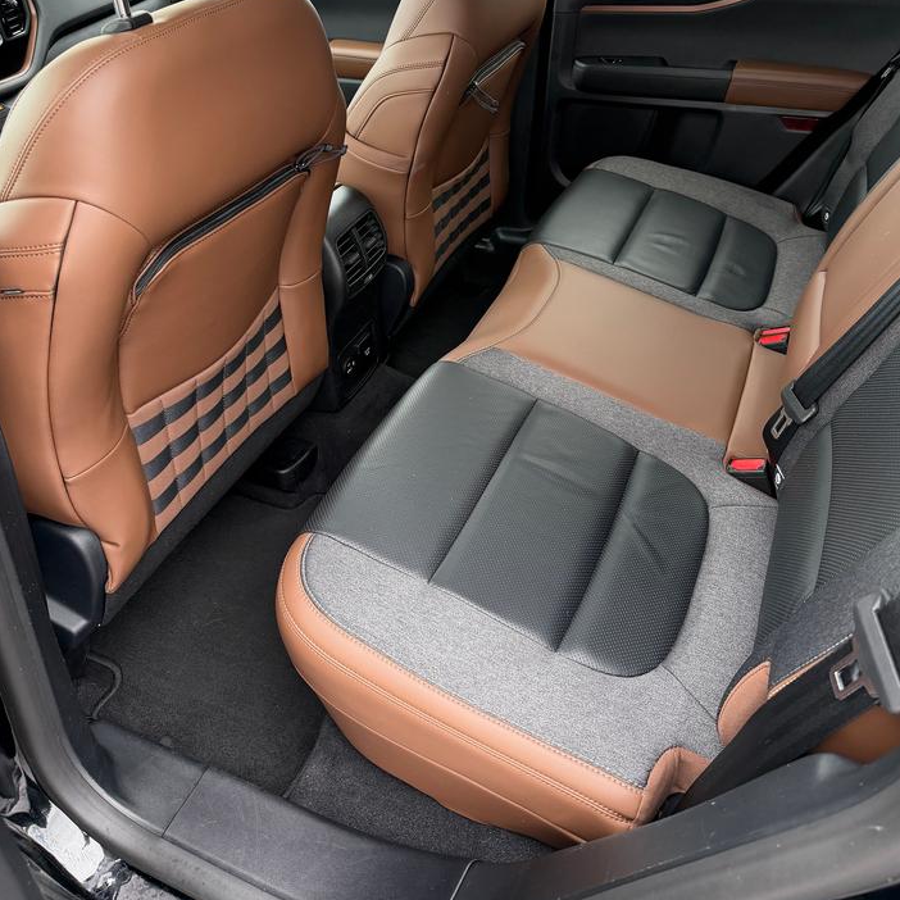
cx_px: 459
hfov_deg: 55.6
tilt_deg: -29.9
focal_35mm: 29
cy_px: 295
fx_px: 853
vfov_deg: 54.4
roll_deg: +3.5
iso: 200
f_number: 1.78
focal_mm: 6.76
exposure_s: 1/128
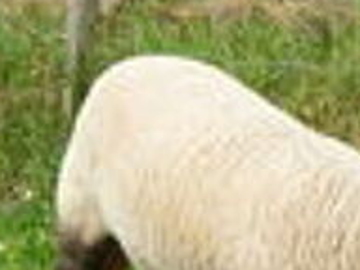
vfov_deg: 7.0
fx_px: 2184
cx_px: 373
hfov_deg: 9.4
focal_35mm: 210
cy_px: 326
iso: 80
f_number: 4
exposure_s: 1/160
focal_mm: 14.9
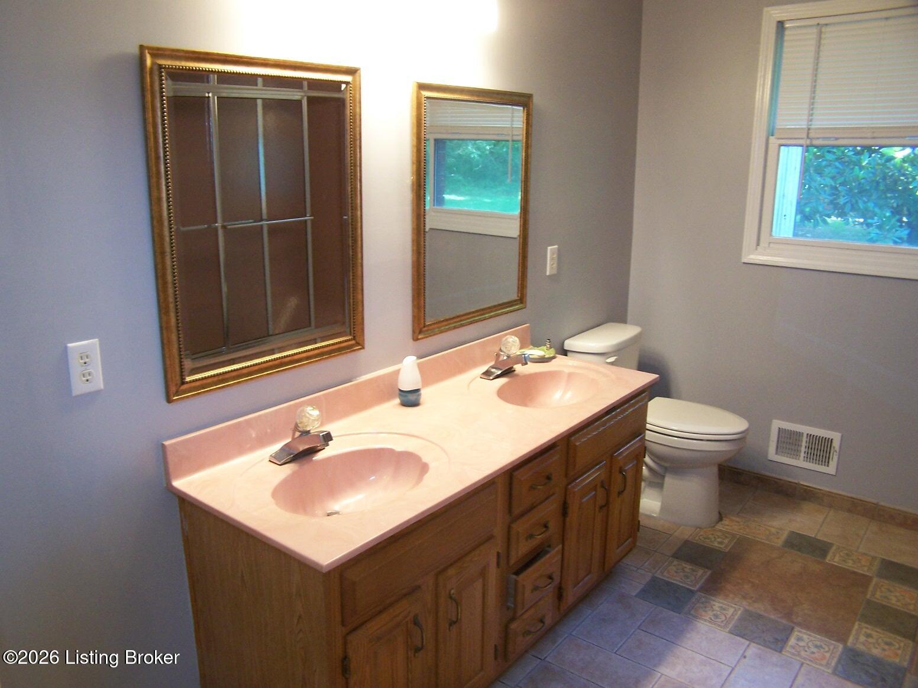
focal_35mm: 38
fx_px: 1008
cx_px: 459
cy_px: 344
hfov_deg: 49.0
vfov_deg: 37.7
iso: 140
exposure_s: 1/15
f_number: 2.8
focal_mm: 6.3
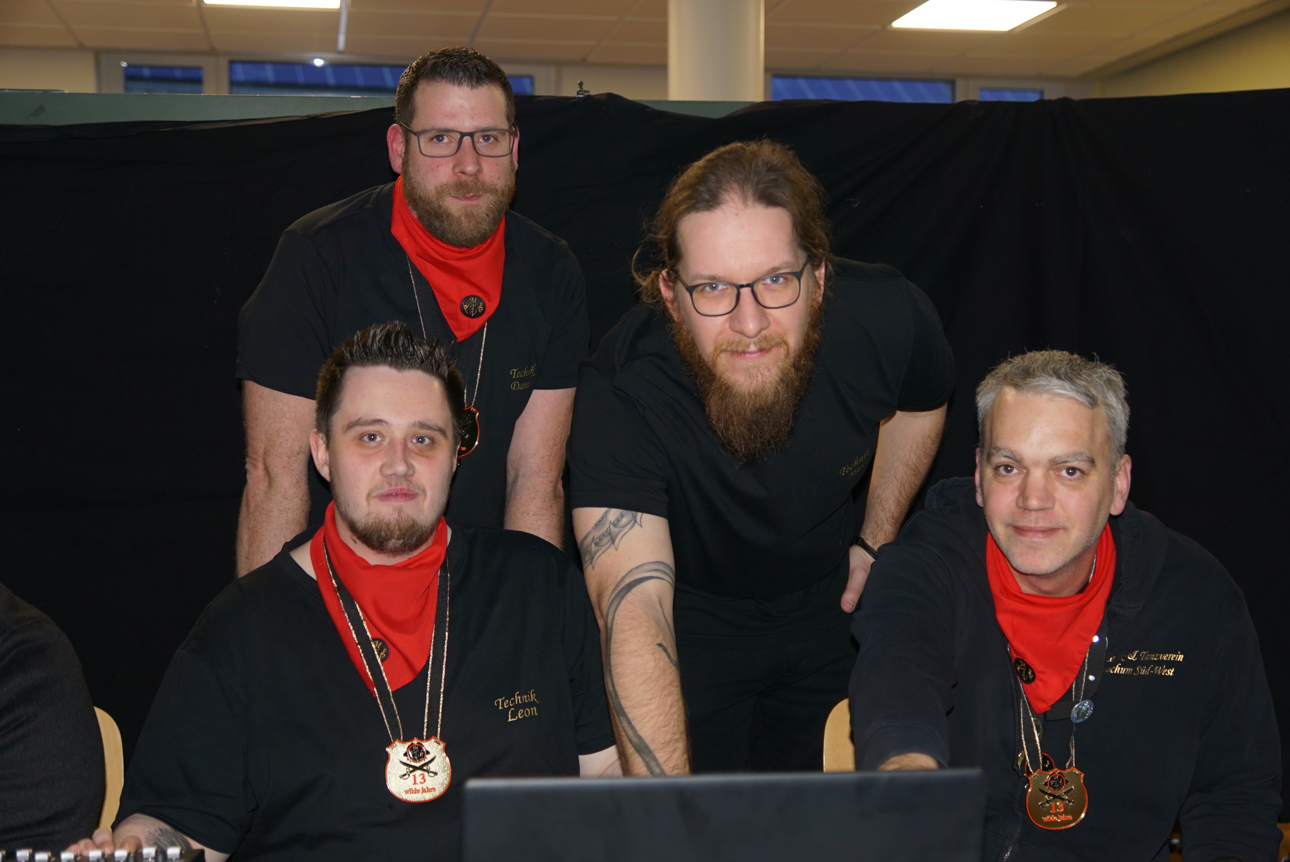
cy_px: 431
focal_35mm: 45
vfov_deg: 29.9
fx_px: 1613
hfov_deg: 43.6
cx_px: 645
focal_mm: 30
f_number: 2.8
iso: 400
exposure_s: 1/60
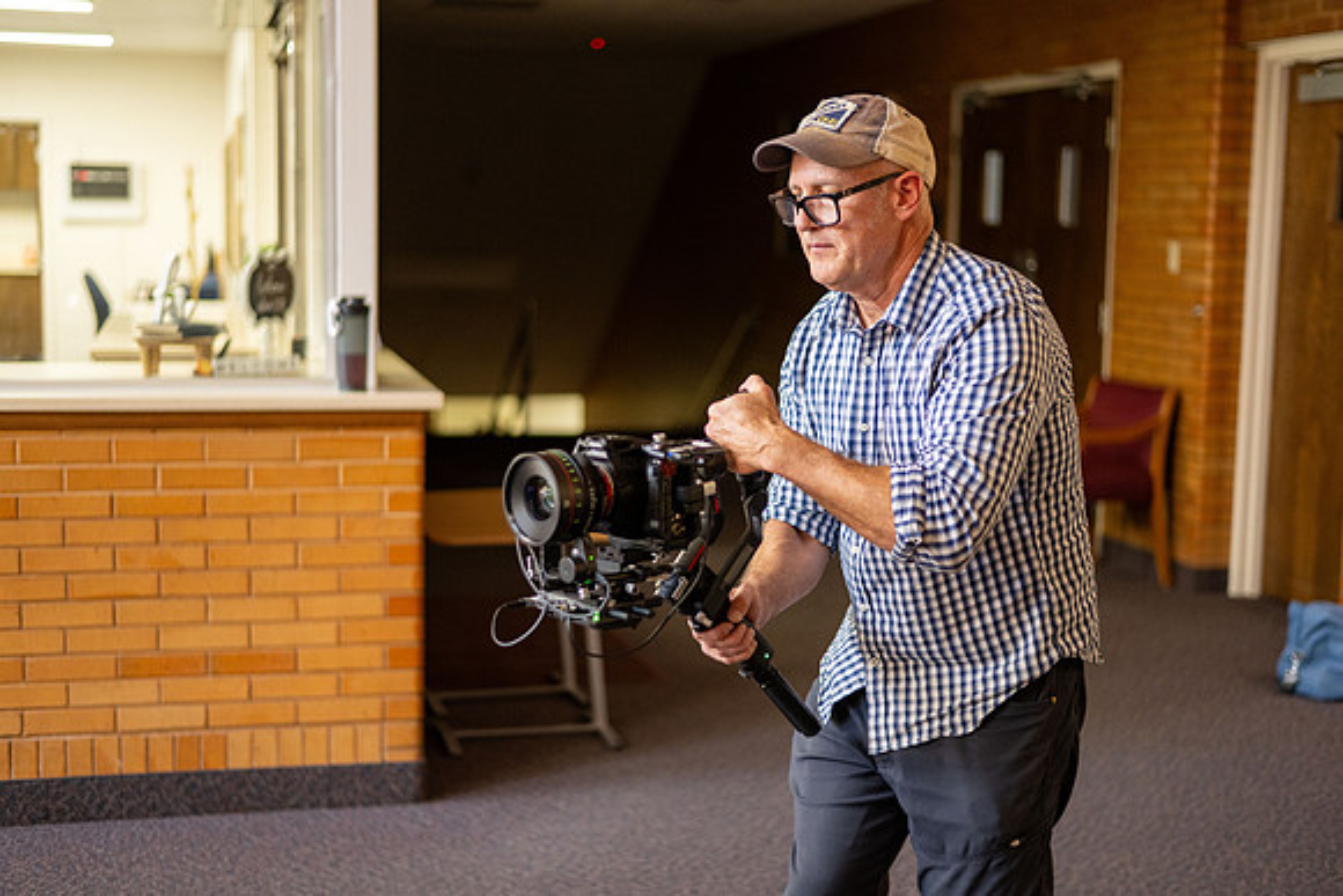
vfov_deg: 27.0
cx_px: 672
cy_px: 448
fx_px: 1866
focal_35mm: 50
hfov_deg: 39.6
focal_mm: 50
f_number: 1.8
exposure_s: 1/200
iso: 1000
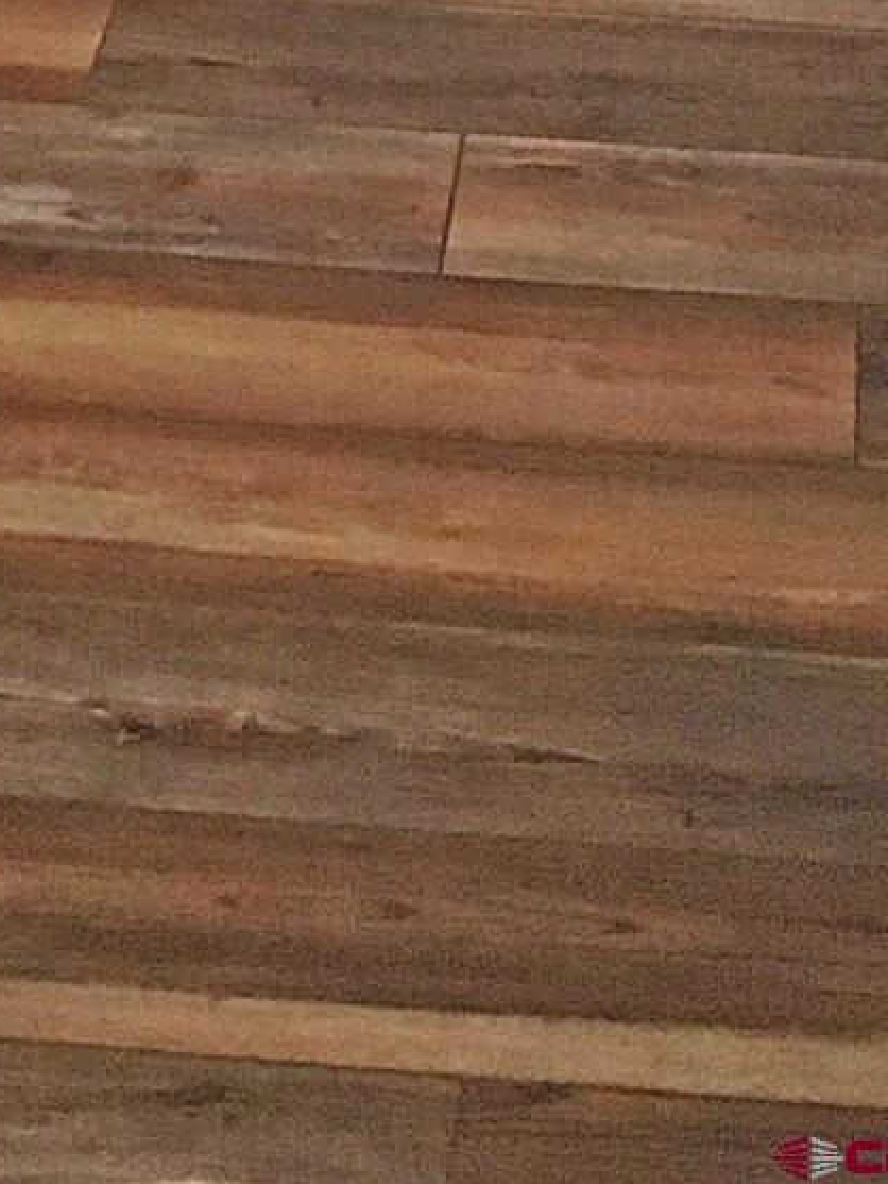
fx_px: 4103
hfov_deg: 11.3
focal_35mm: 120
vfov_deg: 13.7
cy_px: -1261
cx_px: -812
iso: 200
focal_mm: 4.15
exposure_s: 1/30
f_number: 2.2
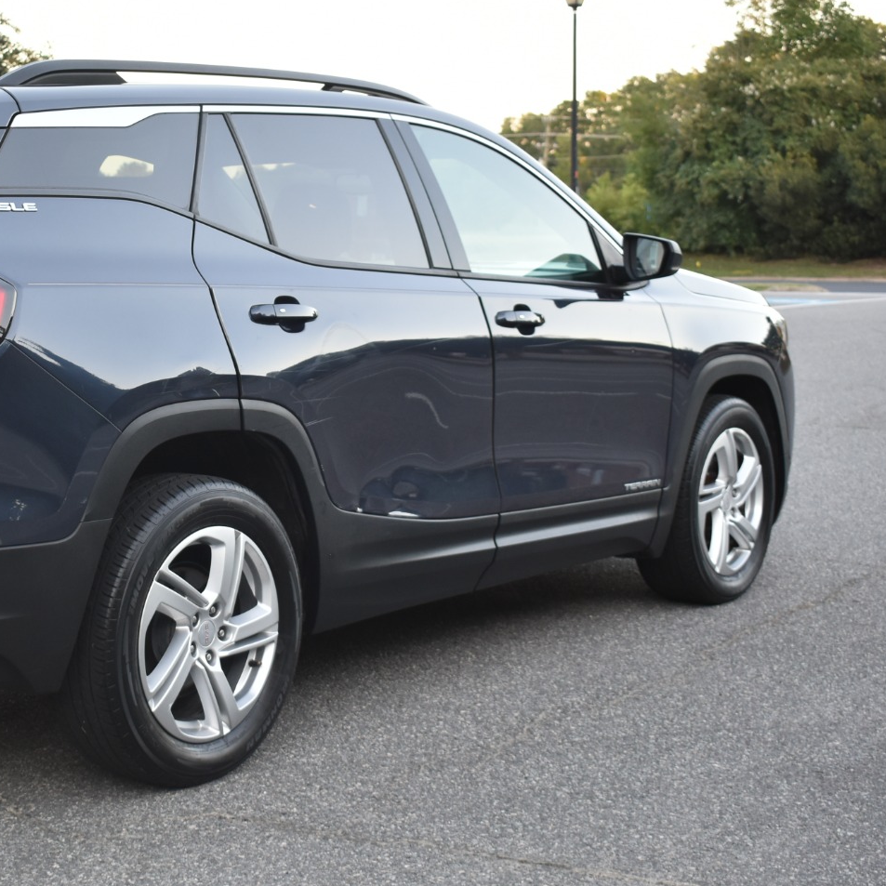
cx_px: 176
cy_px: 423
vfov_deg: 26.5
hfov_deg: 26.0
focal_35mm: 65
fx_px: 1882
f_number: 4.2
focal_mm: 30
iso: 450
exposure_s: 1/60
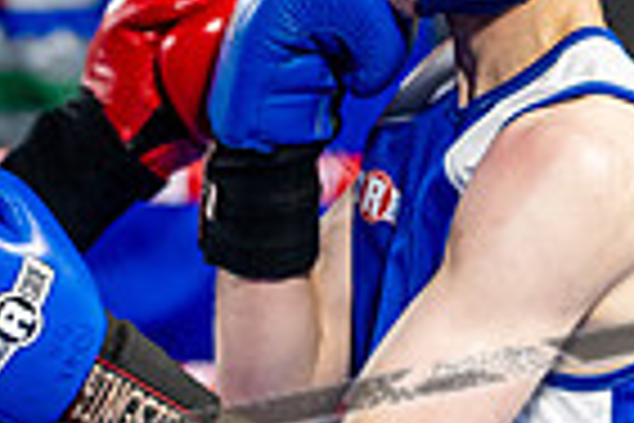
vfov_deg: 5.1
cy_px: 542
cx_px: -81
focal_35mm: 268
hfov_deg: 7.6
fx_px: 4719
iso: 4000
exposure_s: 1/1000
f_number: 2
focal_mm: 65
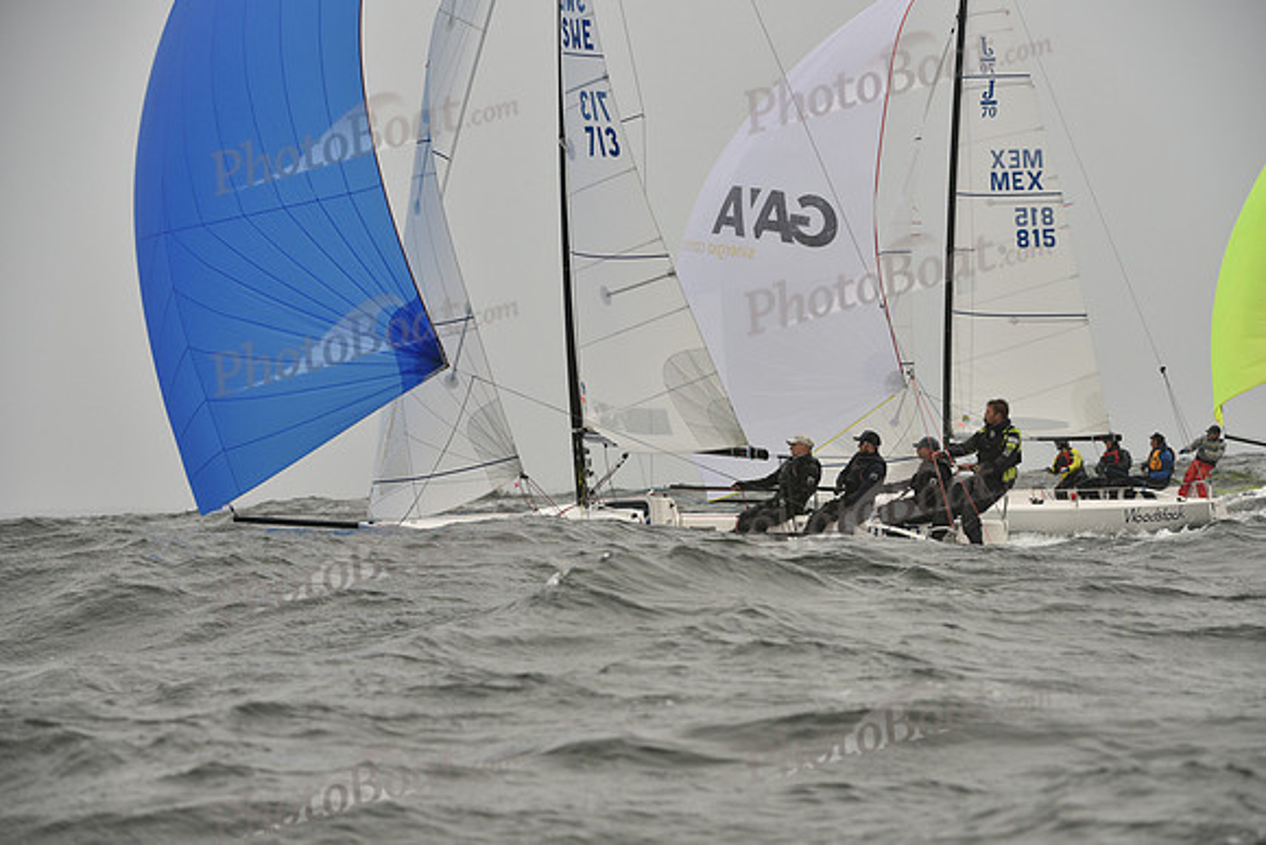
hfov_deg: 10.3
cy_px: 422
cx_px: 633
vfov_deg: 6.9
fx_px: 7035
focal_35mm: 200
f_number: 7.1
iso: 400
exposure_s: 1/1250
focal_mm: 200
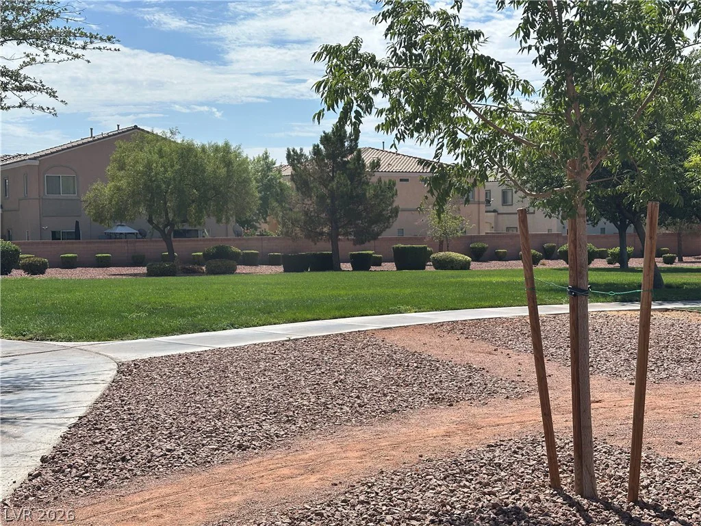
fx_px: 972
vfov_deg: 30.3
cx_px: 350
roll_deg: +0.2
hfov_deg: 39.7
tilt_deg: -2.8
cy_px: 263
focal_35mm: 48
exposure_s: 1/4785
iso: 64
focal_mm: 6.86
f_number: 1.78
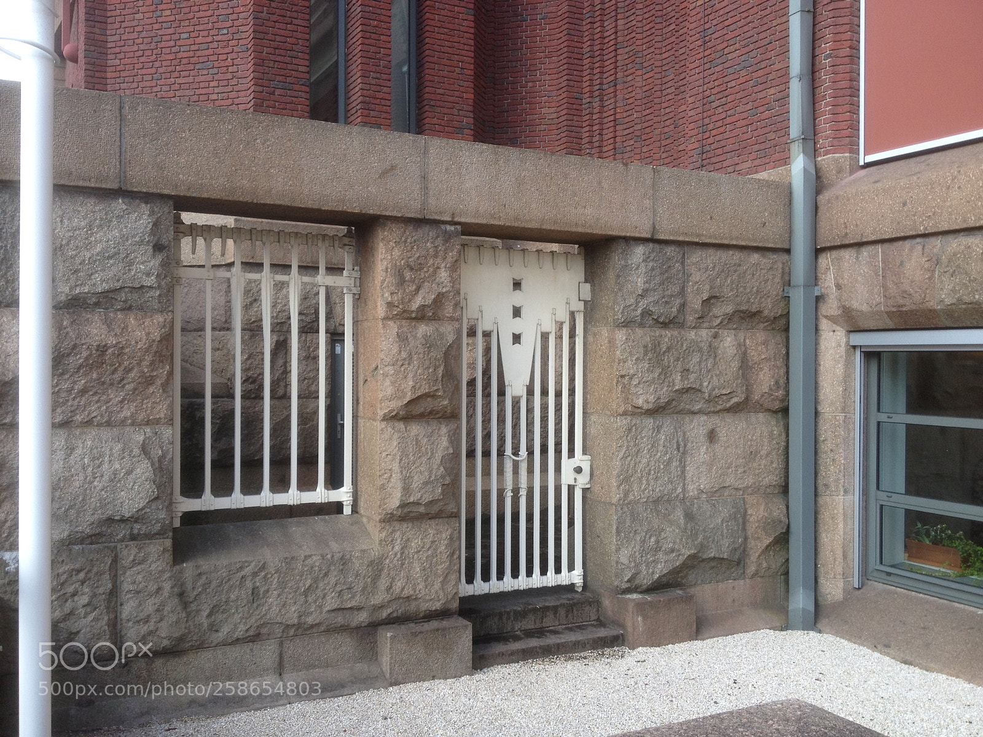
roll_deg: -1.1
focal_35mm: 35
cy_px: 368
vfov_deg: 40.7
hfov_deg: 52.6
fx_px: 994
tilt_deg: -0.1
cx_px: 492
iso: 50
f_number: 2.4
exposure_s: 1/292
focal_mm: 4.28
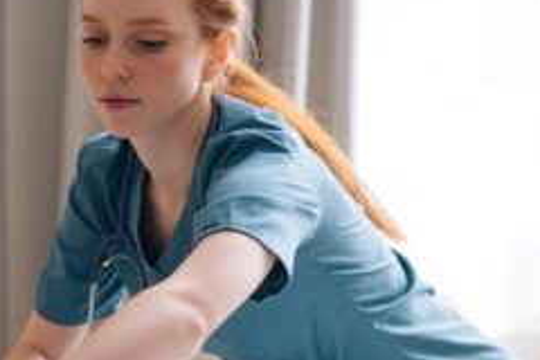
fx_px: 2400
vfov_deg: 8.5
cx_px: 47
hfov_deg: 12.7
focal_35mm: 160
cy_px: 400
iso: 800
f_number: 1.8
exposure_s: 1/60
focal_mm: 50
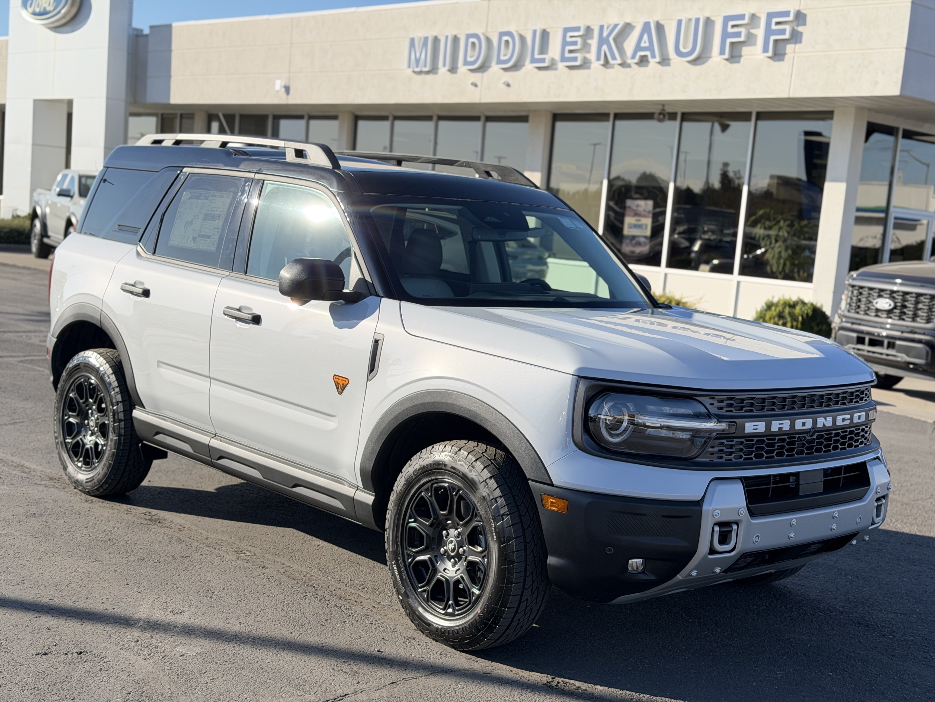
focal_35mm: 48
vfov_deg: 30.3
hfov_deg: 39.7
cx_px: 468
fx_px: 1297
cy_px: 351
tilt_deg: -7.7
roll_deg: -3.7
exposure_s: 1/1353
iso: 100
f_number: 1.78
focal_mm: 6.76
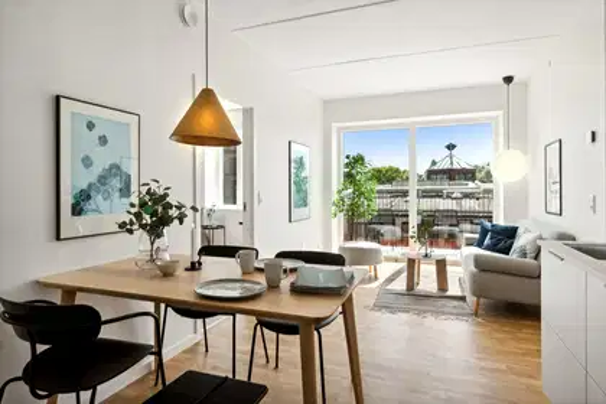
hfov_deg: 77.3
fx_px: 379
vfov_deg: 56.1
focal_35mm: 22
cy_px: 202
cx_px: 303
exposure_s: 1/100
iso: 200
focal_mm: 15
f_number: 8
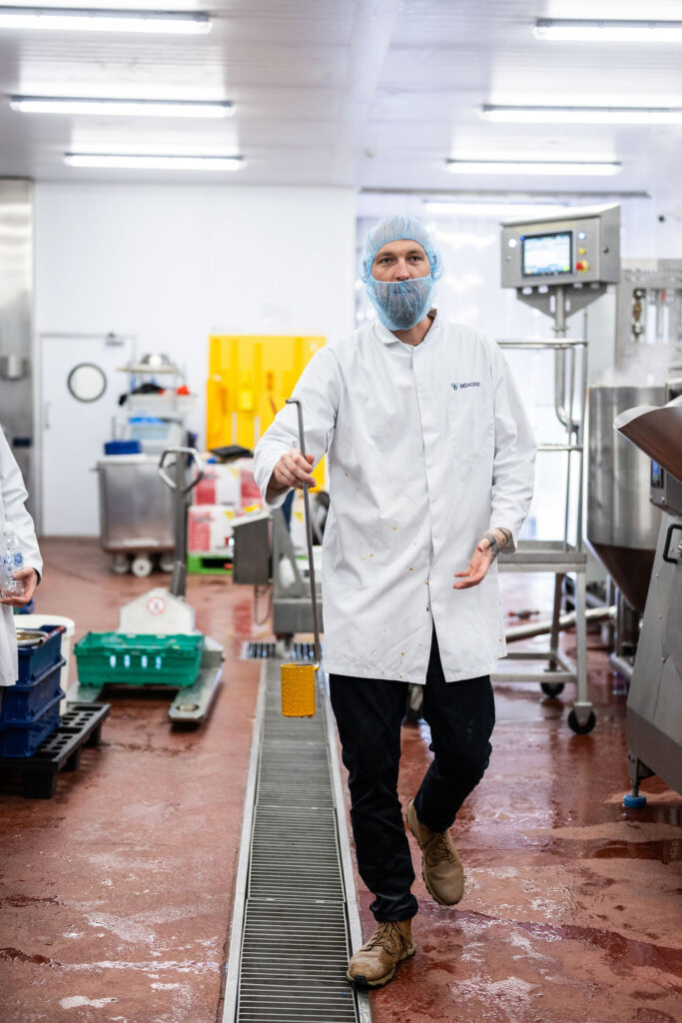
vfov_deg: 39.6
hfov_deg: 27.0
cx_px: 341
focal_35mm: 50
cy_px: 512
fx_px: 1420
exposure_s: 1/250
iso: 1000
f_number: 2.2
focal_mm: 50
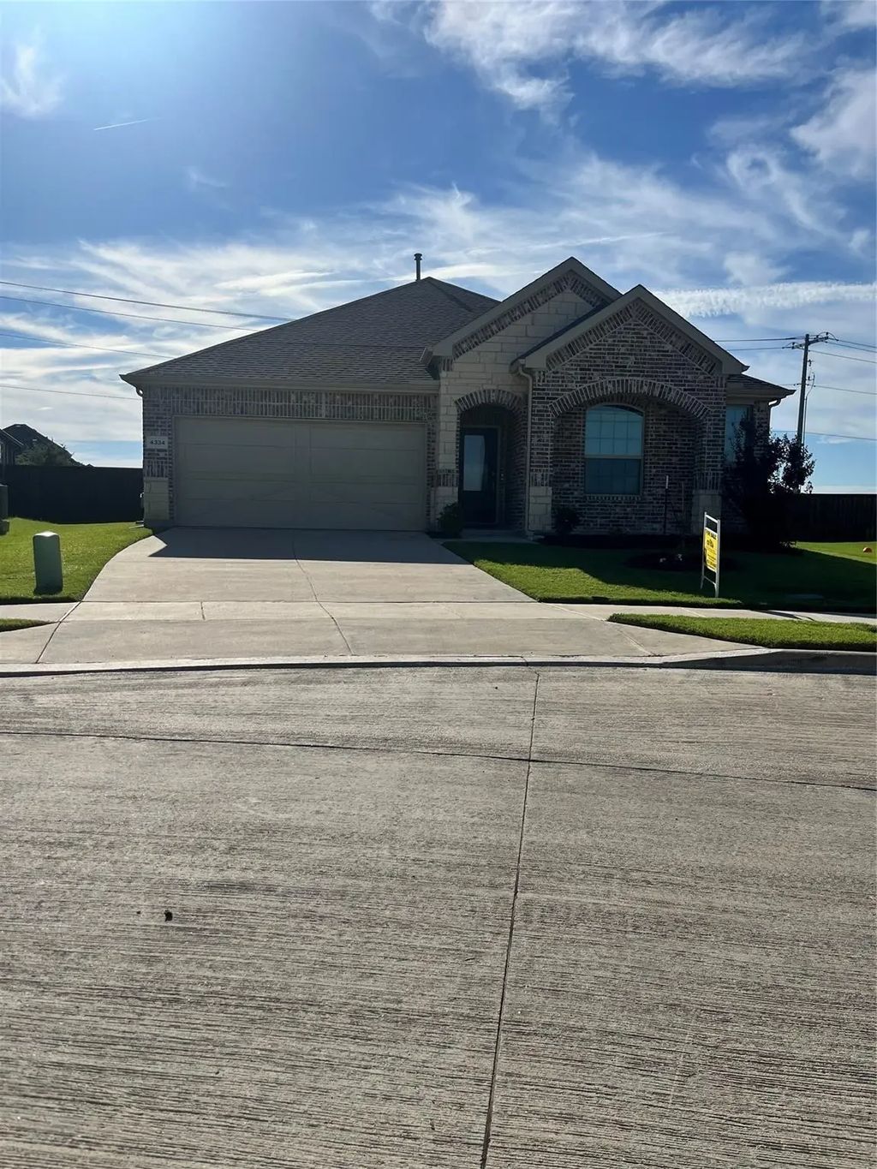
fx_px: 878
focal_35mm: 26
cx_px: 438
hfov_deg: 53.1
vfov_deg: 67.3
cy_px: 584
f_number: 1.6
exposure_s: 1/8403
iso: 50
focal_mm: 5.1
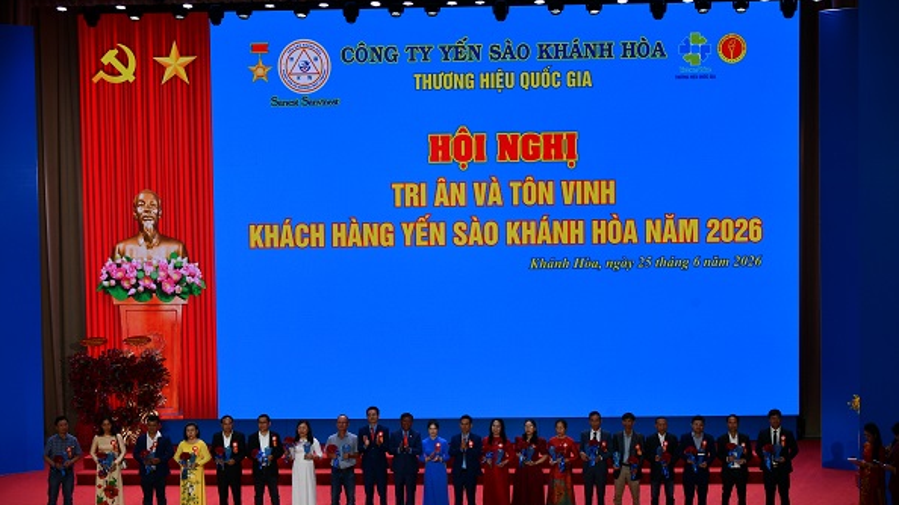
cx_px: 453
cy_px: 274
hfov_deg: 29.0
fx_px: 1740
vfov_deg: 16.5
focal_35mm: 73
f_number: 11
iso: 400
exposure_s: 1/80
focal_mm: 46
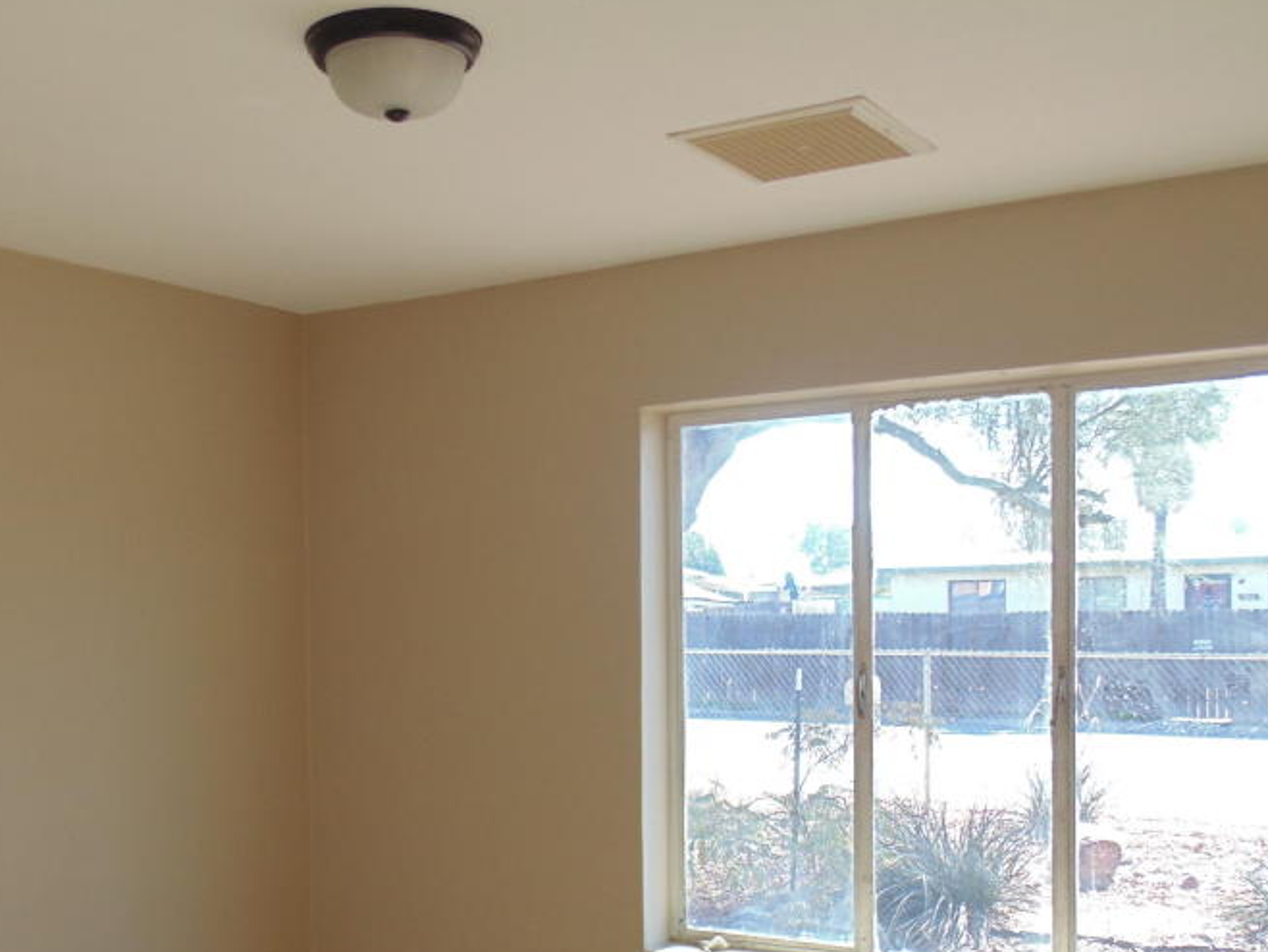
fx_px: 1539
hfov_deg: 44.5
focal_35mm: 42
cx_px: 495
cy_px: 701
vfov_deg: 33.7
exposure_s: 1/100
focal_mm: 4.8
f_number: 3.2
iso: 80
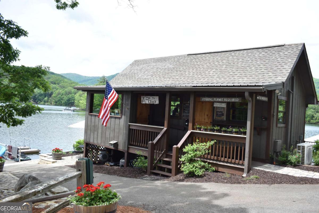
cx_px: 160
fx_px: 279
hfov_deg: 59.5
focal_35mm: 32
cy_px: 106
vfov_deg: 41.7
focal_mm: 21
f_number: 4.5
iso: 100
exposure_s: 1/250
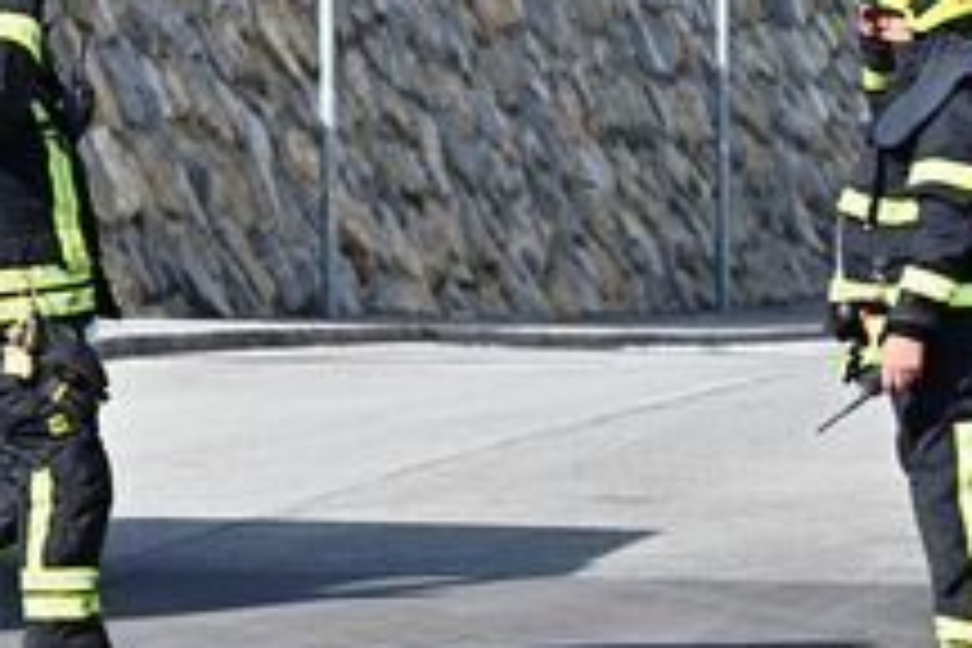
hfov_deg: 5.3
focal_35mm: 385
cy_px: 333
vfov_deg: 3.6
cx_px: 104
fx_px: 10394
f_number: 6.3
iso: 1600
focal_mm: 185
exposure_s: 1/6400
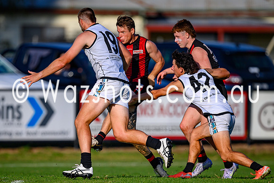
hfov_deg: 3.2
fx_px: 4903
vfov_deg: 2.1
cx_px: 123
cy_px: 118
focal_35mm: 644
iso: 125
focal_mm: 500
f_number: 4
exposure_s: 1/2000
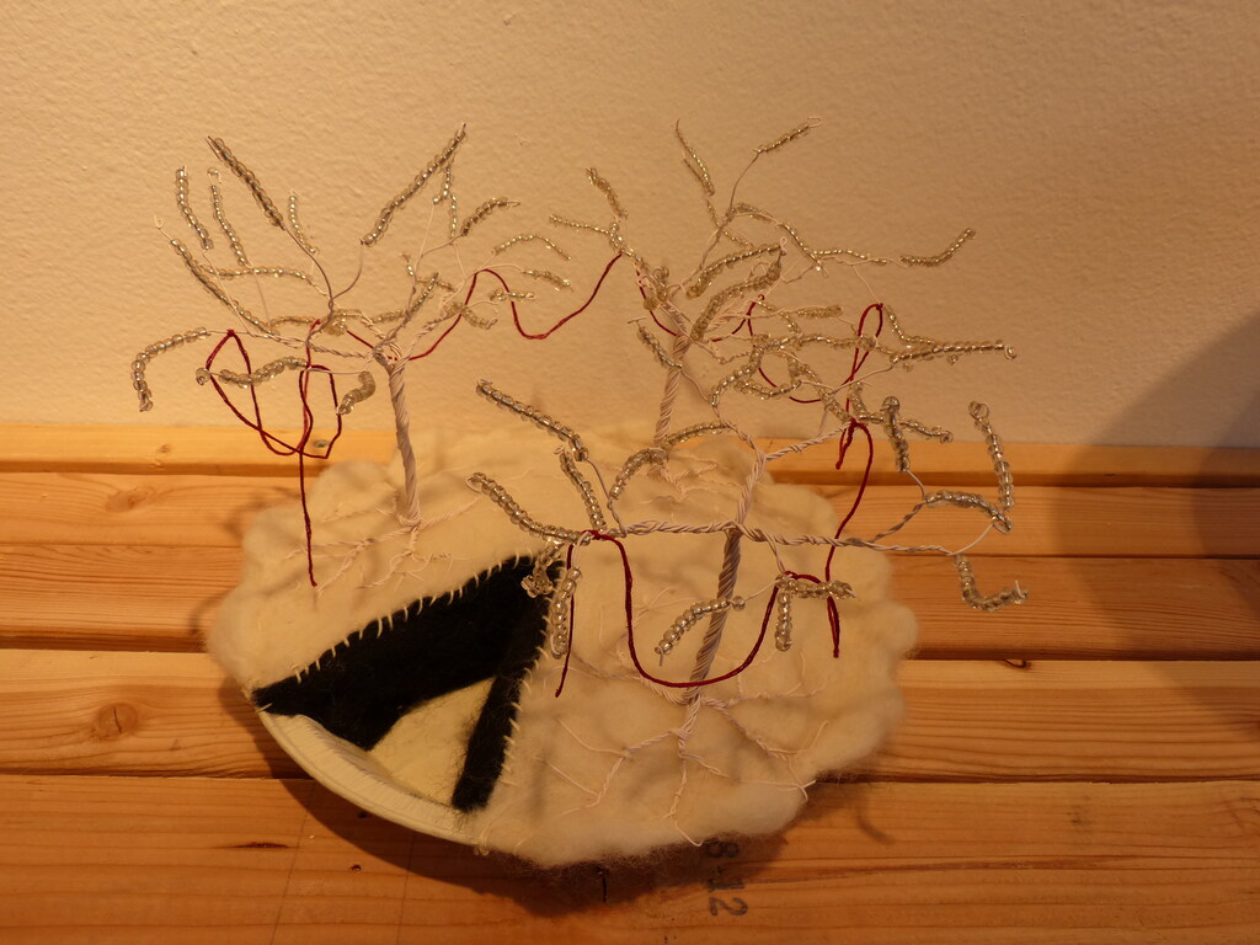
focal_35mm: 29
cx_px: 630
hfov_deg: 61.7
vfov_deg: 48.2
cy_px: 472
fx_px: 1056
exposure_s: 1/100
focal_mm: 5.3
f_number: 3.2
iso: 100
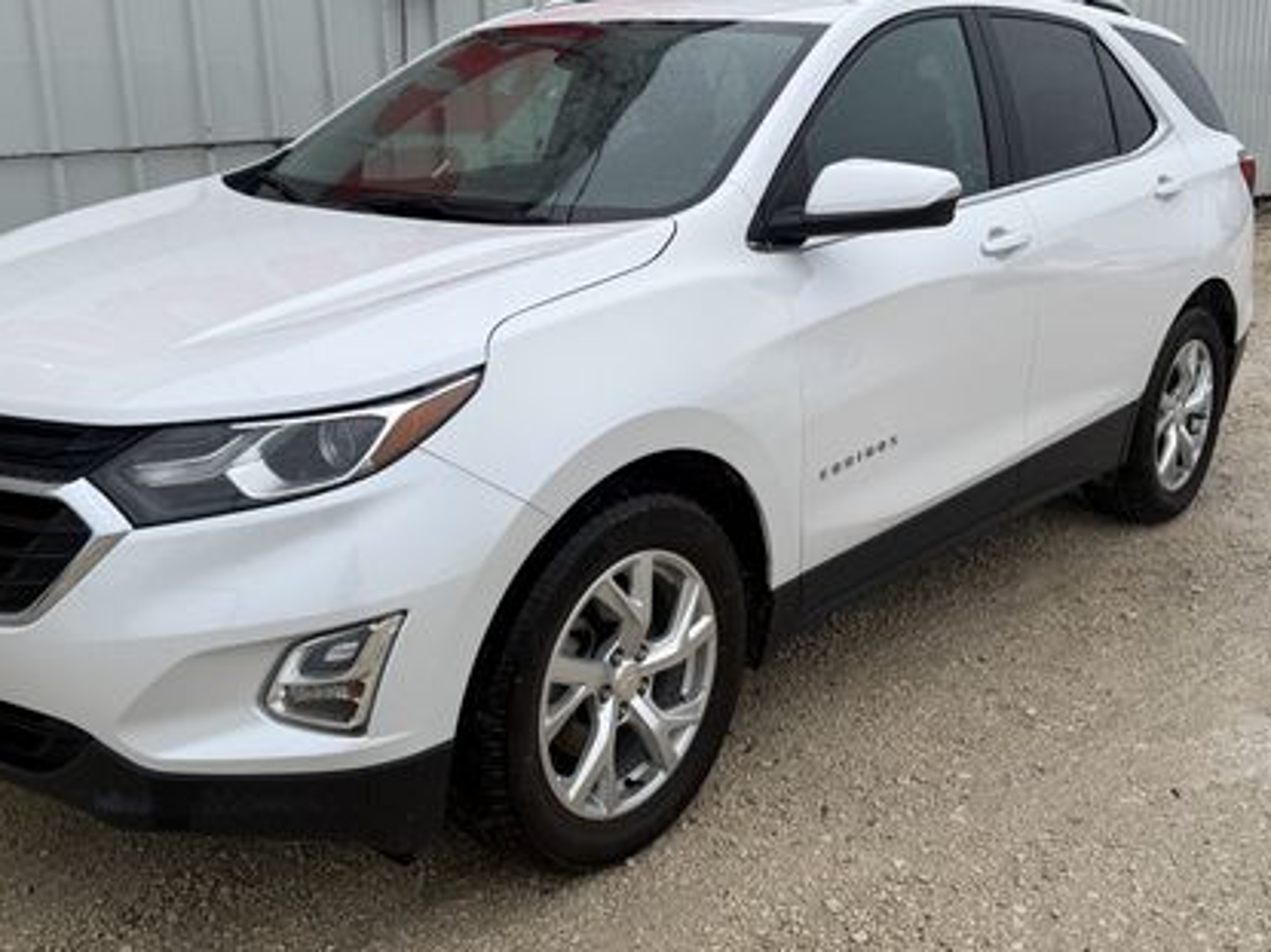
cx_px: 603
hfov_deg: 50.1
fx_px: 1358
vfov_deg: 38.6
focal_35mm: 37
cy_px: 438
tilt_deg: -12.6
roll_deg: +1.4
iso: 80
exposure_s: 1/1091
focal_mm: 6.76
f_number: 1.78
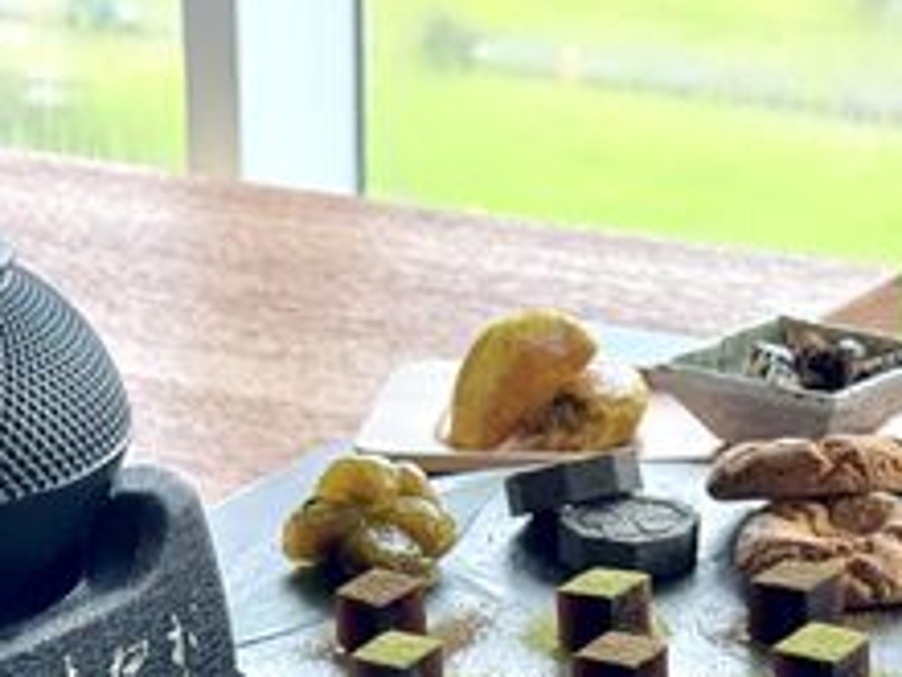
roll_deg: +2.9
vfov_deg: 11.1
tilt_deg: -24.1
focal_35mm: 131
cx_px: 78
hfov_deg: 14.9
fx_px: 3414
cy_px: 837
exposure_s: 1/180
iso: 64
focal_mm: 6.76
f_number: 1.78
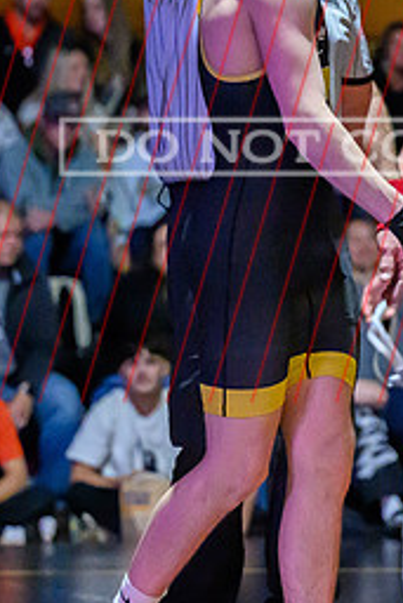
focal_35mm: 245
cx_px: 364
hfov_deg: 5.6
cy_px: 106
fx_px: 4108
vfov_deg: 8.4
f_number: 2.8
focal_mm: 85
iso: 20000
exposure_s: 1/640
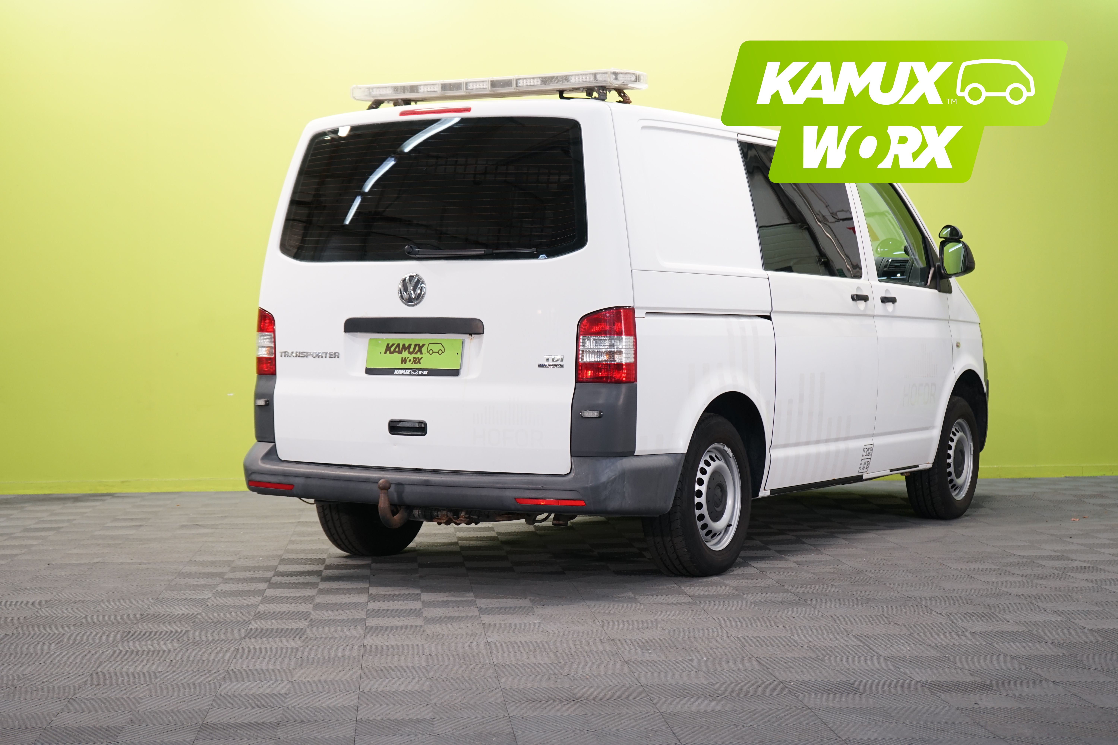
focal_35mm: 61
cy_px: 372
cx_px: 559
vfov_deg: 22.3
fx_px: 1894
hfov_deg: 32.9
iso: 500
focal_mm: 61
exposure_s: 1/30
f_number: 5.6
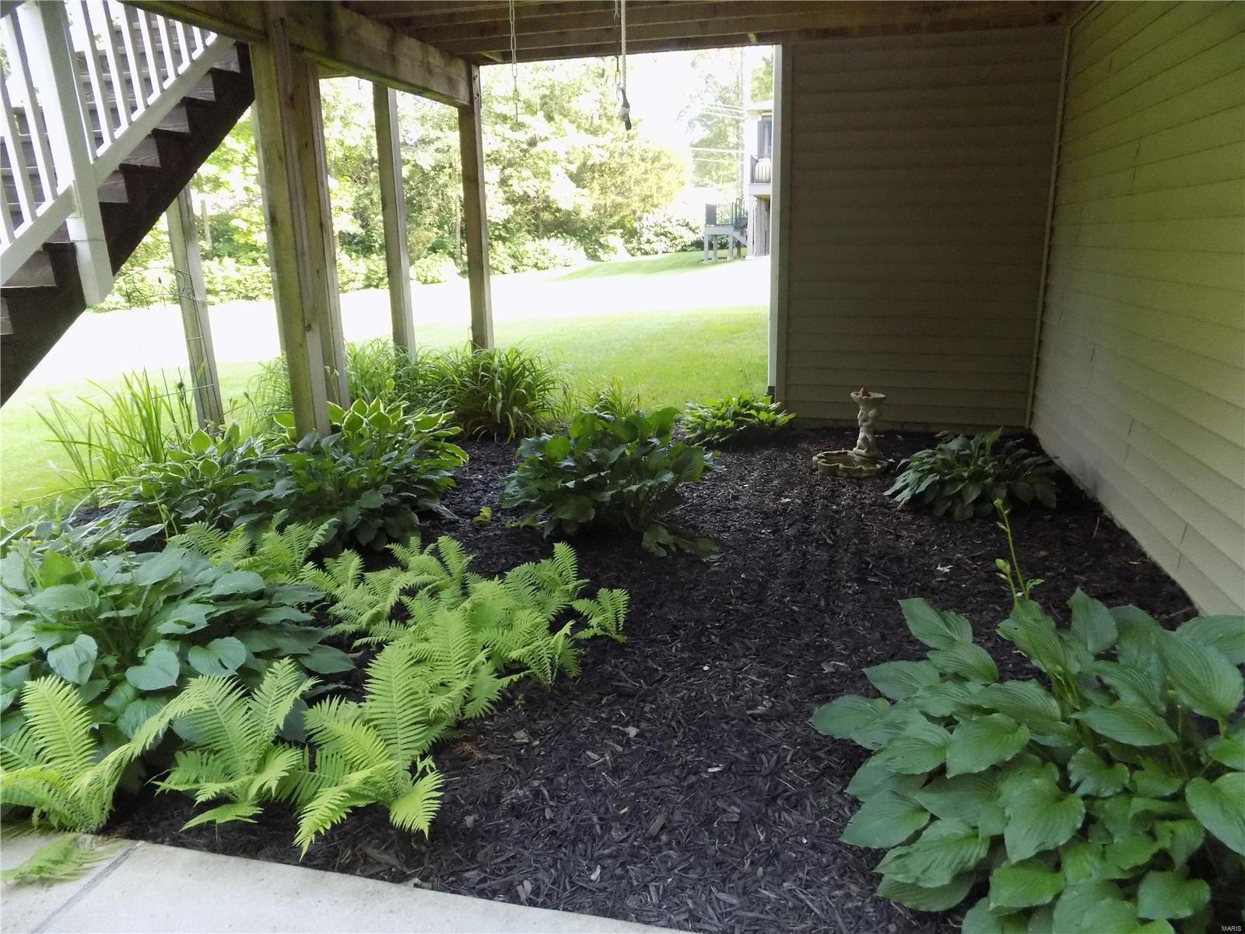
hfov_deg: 73.9
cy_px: 467
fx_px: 827
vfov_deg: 58.9
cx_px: 622
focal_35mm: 23
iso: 400
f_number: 3.1
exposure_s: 1/20
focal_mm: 4
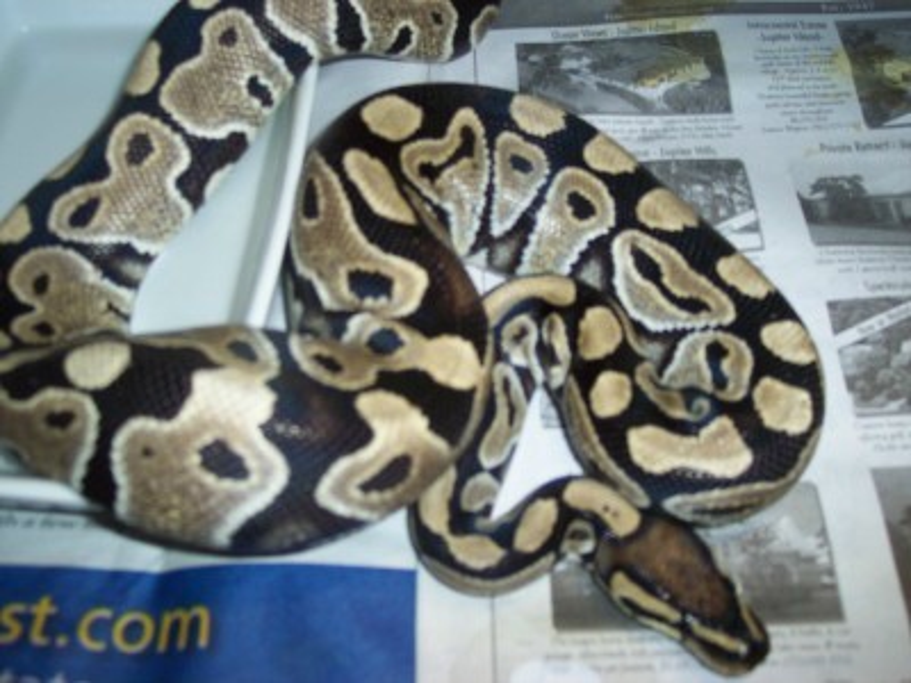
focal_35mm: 38
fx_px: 1000
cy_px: 342
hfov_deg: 49.0
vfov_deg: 37.7
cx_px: 456
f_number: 2.8
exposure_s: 1/30
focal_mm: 8
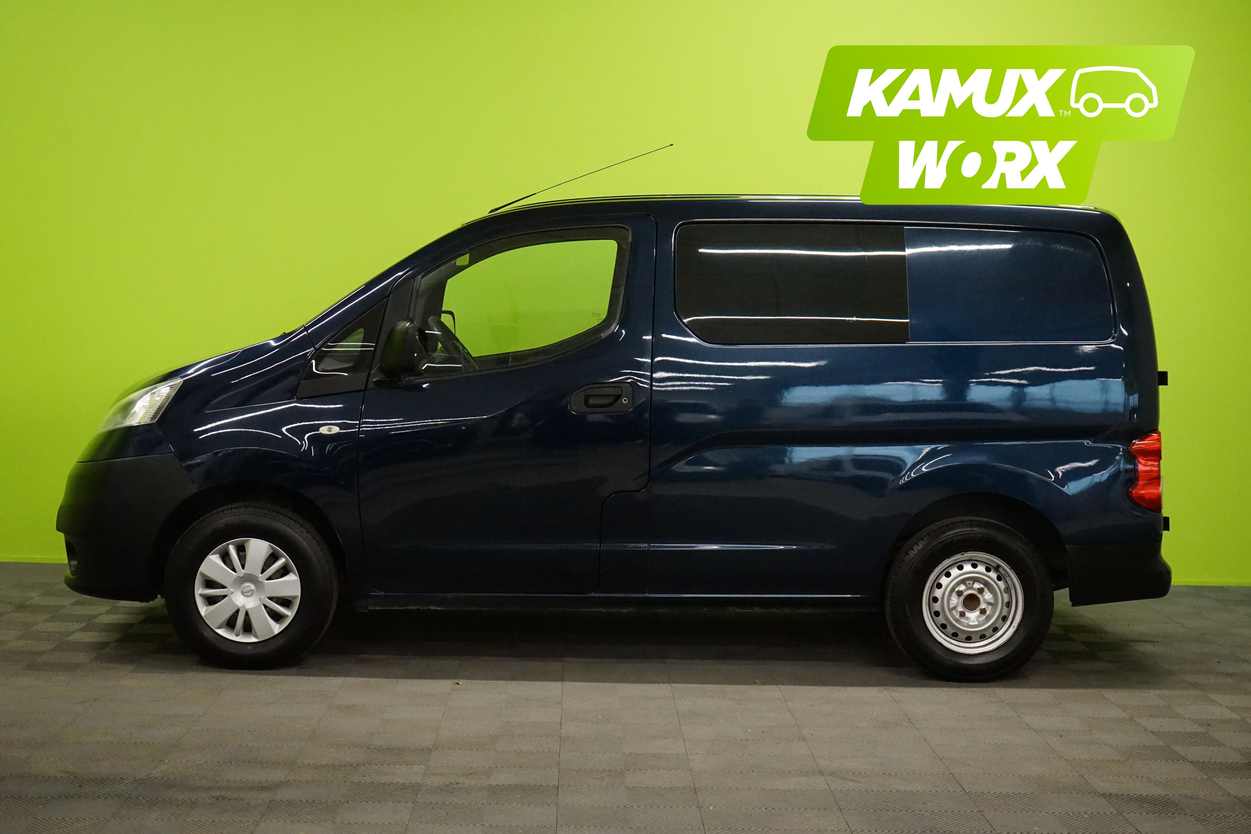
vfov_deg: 27.5
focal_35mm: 49
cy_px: 417
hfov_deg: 40.3
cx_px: 626
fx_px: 1703
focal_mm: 49
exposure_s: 1/400
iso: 8000
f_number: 5.6
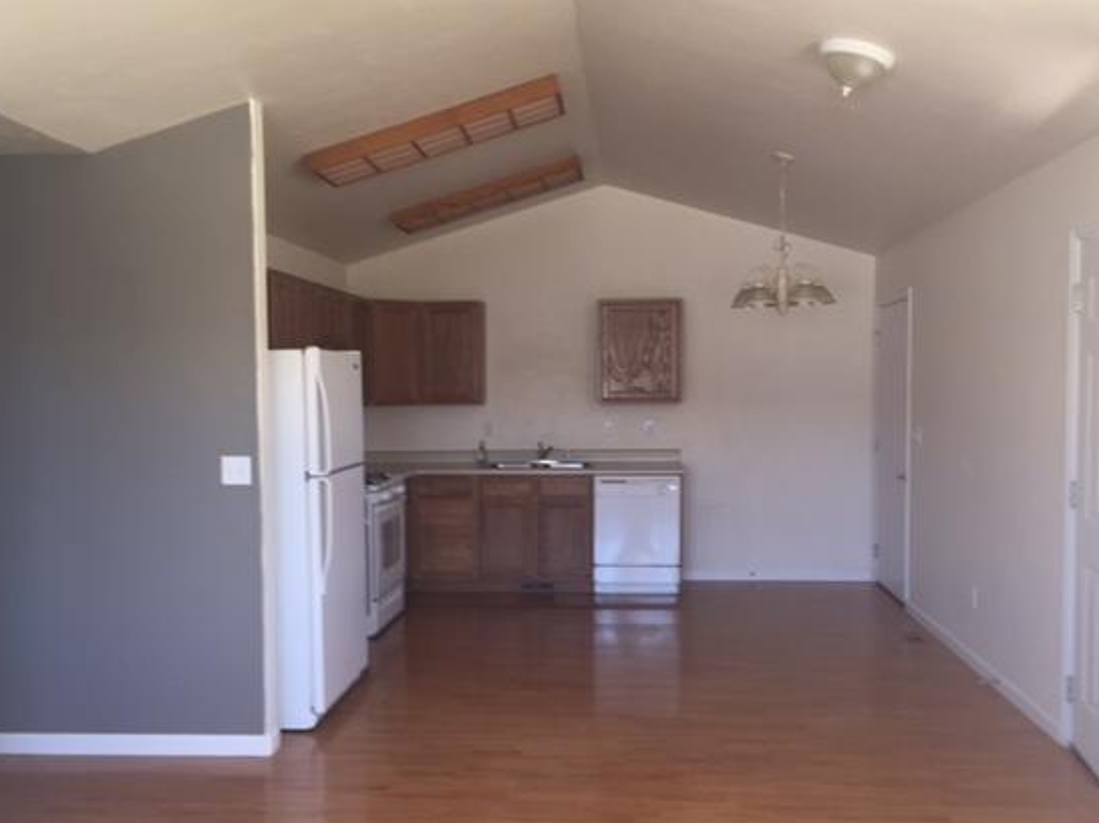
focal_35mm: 34
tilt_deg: -4.0
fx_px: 1079
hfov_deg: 54.0
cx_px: 570
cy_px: 447
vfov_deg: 41.7
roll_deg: +1.2
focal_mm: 4.15
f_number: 2.2
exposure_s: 1/30
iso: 40
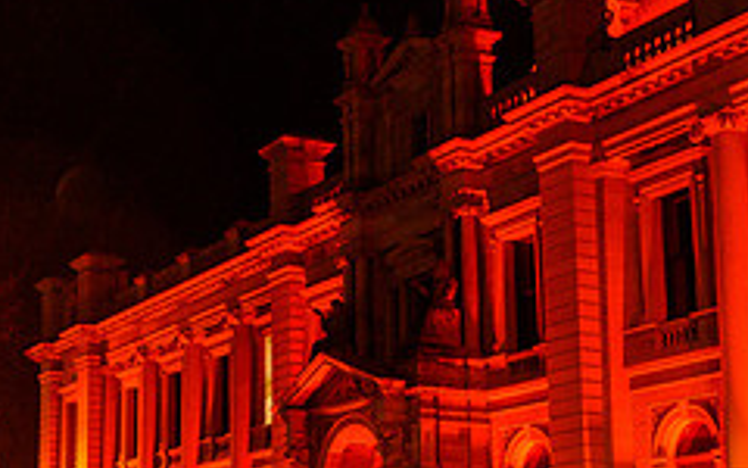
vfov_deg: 17.5
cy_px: 357
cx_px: 315
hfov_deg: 27.8
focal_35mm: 74
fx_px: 1509
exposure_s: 1/30
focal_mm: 30
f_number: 5.6
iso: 6400
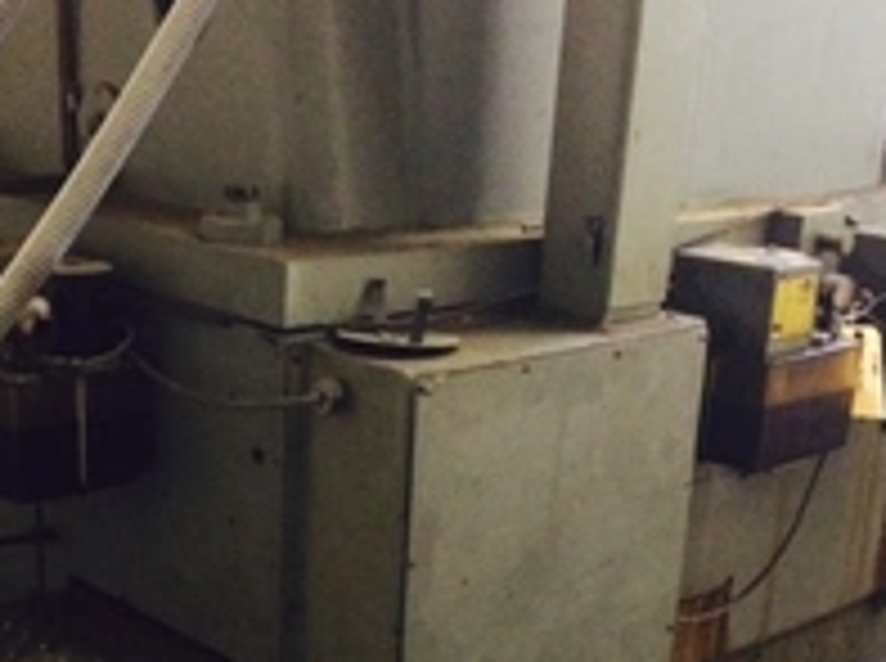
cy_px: 554
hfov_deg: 32.7
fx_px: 1507
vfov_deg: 24.2
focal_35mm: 59
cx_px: 378
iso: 500
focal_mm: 4.15
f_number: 2.2
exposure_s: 1/15
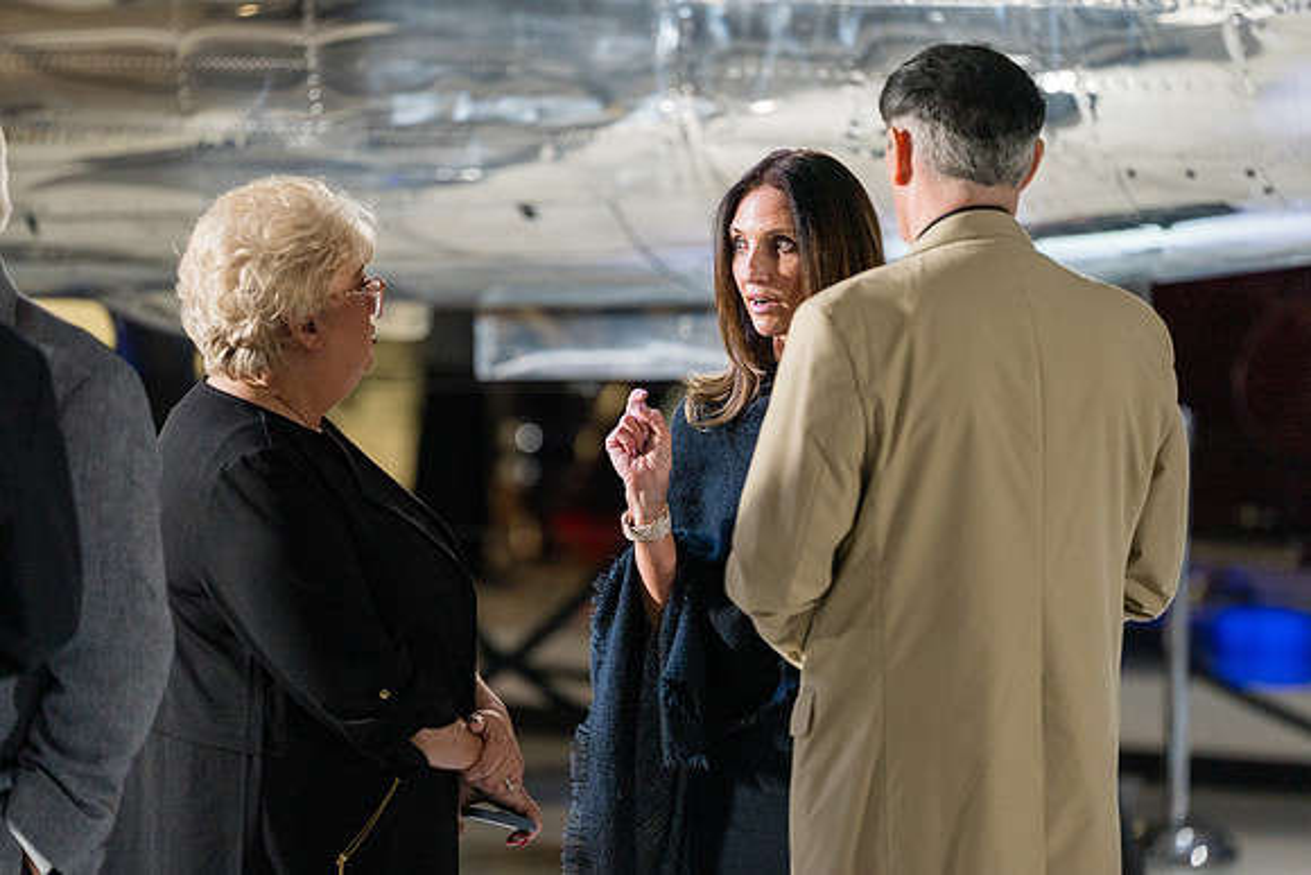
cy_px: 438
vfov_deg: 6.9
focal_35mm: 200
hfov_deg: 10.3
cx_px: 656
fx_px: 7285
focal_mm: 200
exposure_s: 1/250
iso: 1250
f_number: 2.8
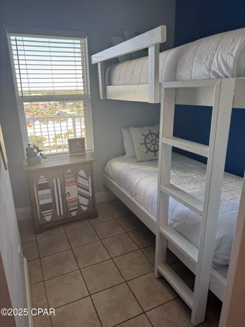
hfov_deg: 56.8
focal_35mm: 24
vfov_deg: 71.6
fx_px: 226
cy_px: 164
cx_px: 122
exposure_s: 1/120
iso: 125
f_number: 1.78
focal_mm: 6.76
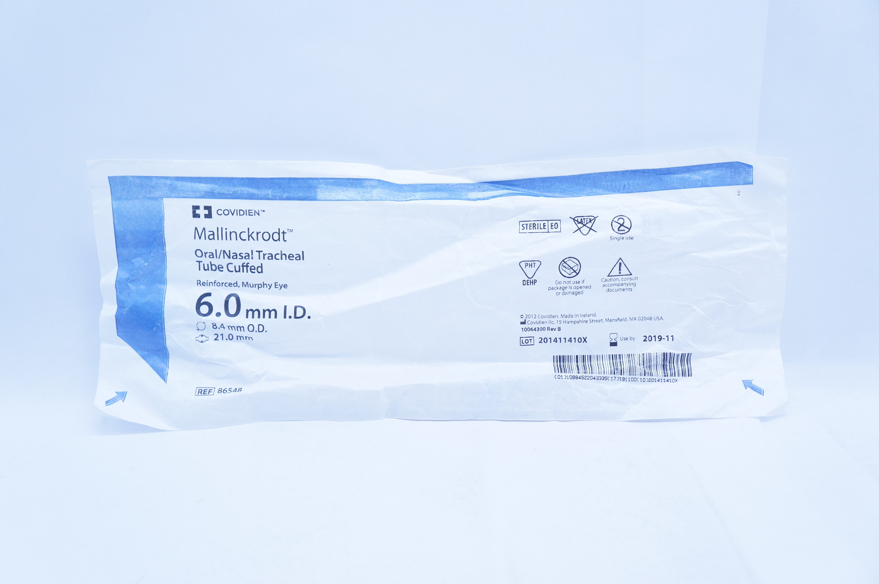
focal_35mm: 42
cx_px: 440
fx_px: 1024
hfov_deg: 46.4
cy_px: 292
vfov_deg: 31.8
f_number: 4.5
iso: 800
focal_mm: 28
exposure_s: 1/200
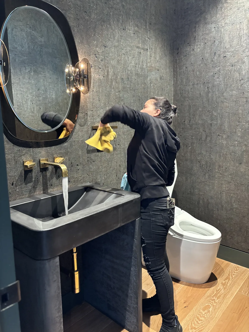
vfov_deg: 67.3
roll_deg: +0.2
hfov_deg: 53.1
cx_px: 124
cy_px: 166
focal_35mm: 26
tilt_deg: -9.3
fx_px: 249
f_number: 1.6
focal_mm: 5.96
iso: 640
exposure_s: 1/40
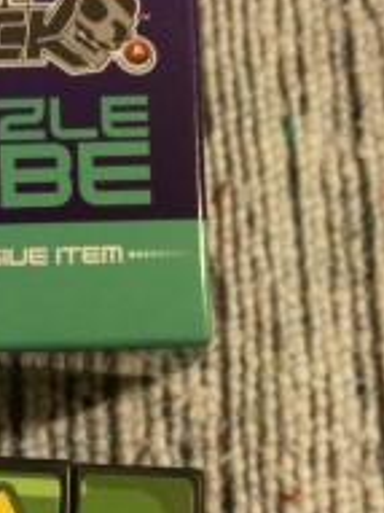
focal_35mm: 65
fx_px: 962
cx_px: 21
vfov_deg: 29.6
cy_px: 345
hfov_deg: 21.9
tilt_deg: -75.5
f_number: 2.2
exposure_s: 1/17
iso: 320
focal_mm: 4.15
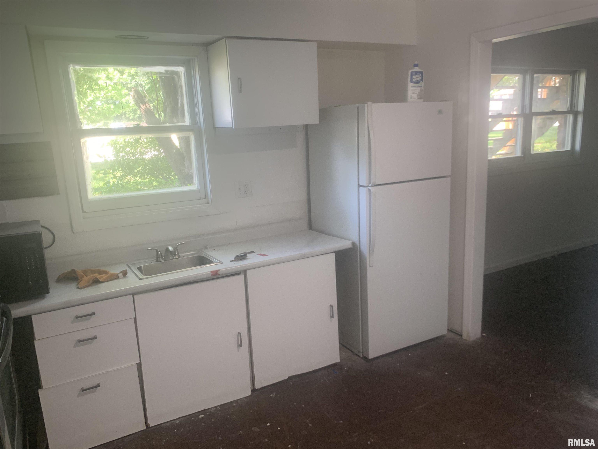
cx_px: 299
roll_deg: +2.5
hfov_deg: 67.3
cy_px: 224
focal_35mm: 26
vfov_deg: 53.1
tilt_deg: -13.1
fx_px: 449
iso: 80
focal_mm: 4.25
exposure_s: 1/60
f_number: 1.8
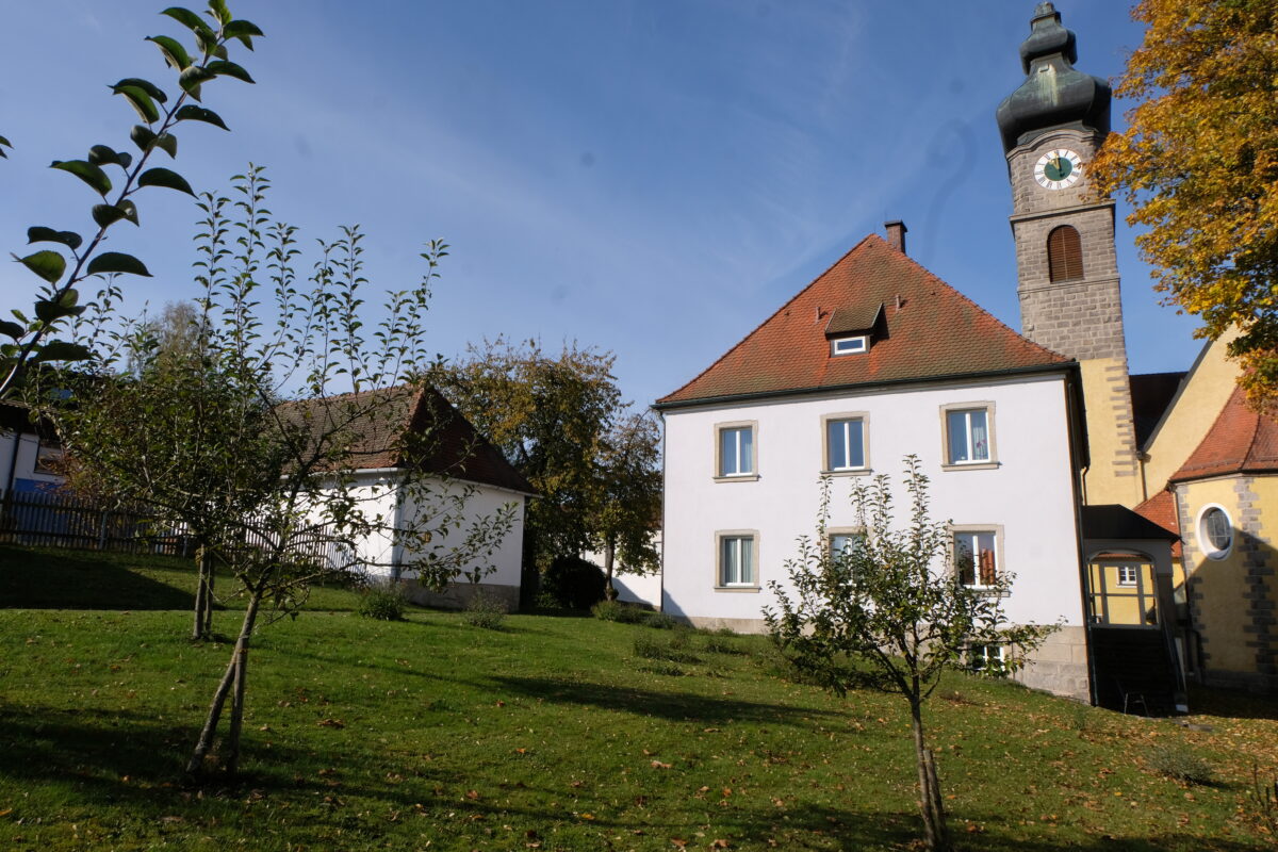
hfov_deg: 73.7
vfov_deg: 53.1
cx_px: 639
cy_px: 426
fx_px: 852
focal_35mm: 24
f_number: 16
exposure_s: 1/125
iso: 200
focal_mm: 16
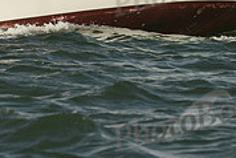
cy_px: -68
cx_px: 45
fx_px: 8542
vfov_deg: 1.1
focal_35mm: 1302
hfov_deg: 1.6
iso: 400
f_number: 11
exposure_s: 1/1250
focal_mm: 400
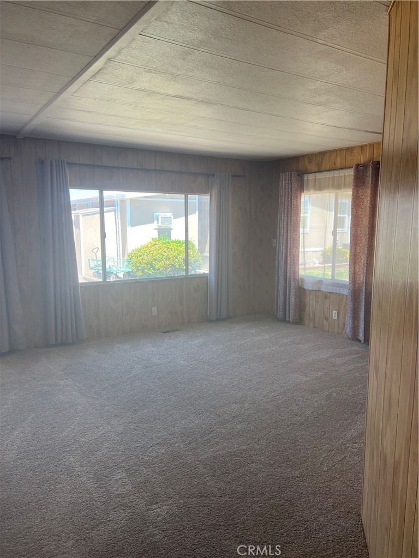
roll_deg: +0.1
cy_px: 279
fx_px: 420
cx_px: 210
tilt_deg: -5.9
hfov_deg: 53.1
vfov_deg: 67.3
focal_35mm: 26
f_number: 1.5
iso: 50
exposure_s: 1/161
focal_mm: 5.7
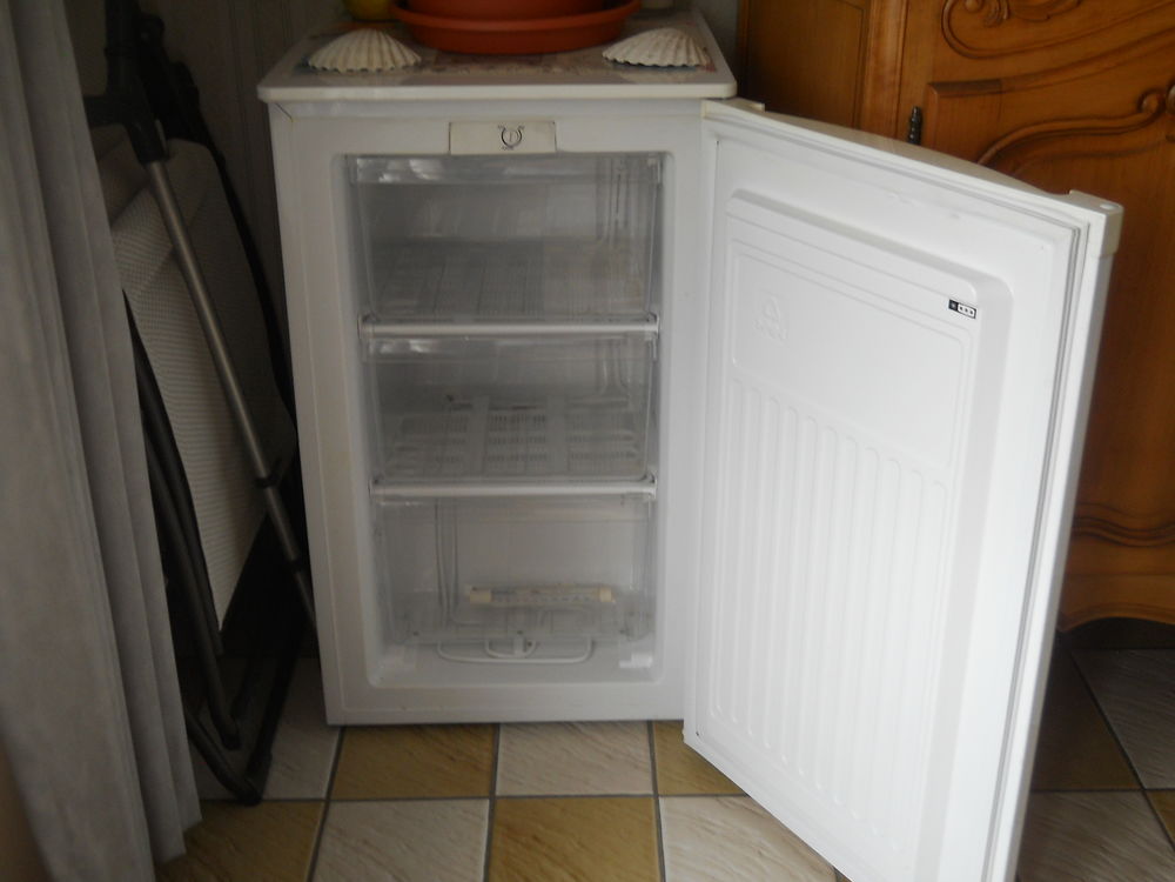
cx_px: 588
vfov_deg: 35.1
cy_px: 441
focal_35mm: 41
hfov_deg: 45.8
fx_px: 1392
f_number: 3.1
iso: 125
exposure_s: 1/30
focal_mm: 6.72
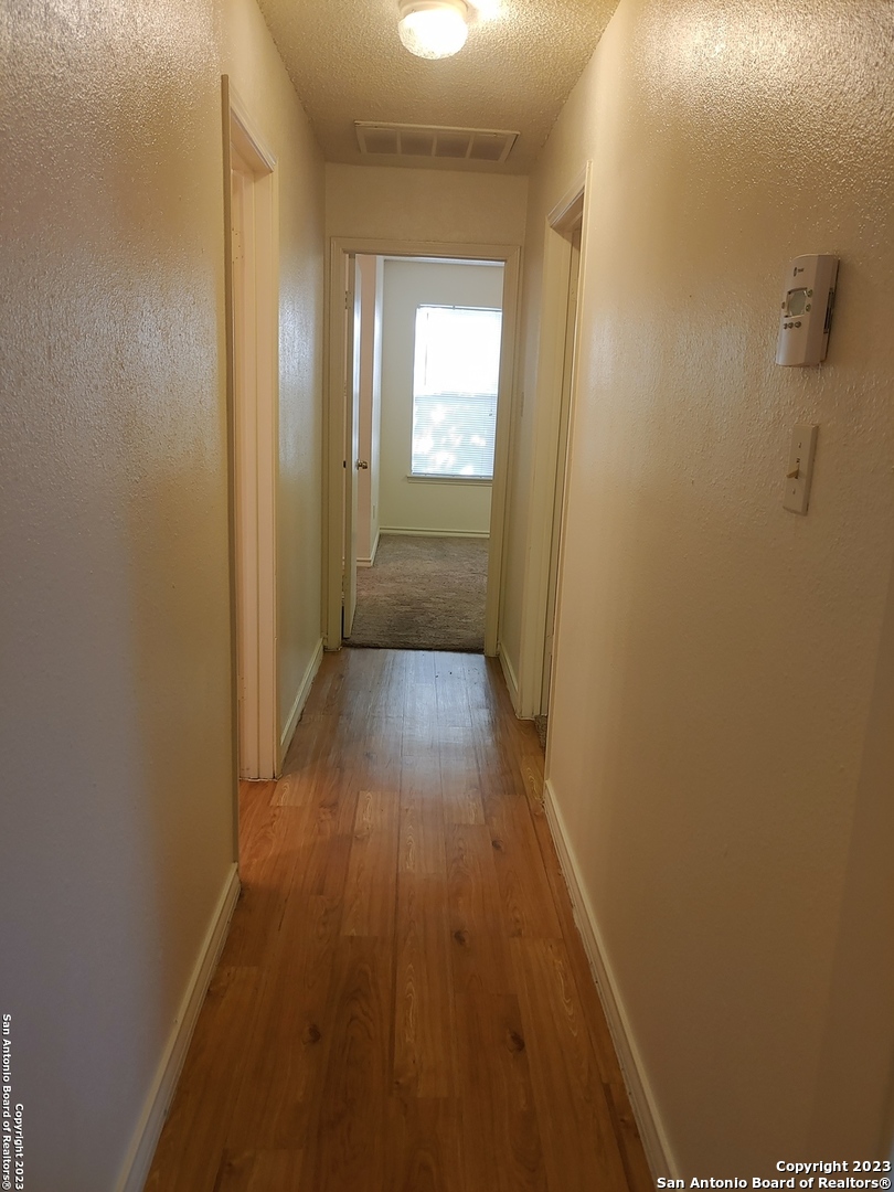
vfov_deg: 67.3
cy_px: 596
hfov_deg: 53.1
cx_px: 447
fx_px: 895
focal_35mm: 26
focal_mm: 4.36
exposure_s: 1/40
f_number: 1.8
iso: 100
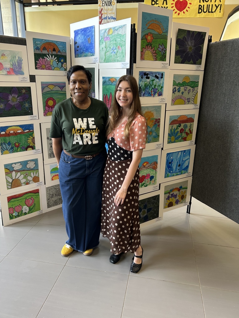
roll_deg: -1.1
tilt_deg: -18.5
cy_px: 159
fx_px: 239
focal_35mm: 26
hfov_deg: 53.1
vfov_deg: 67.3
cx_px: 120
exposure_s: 1/60
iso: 125
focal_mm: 5.7
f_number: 1.5
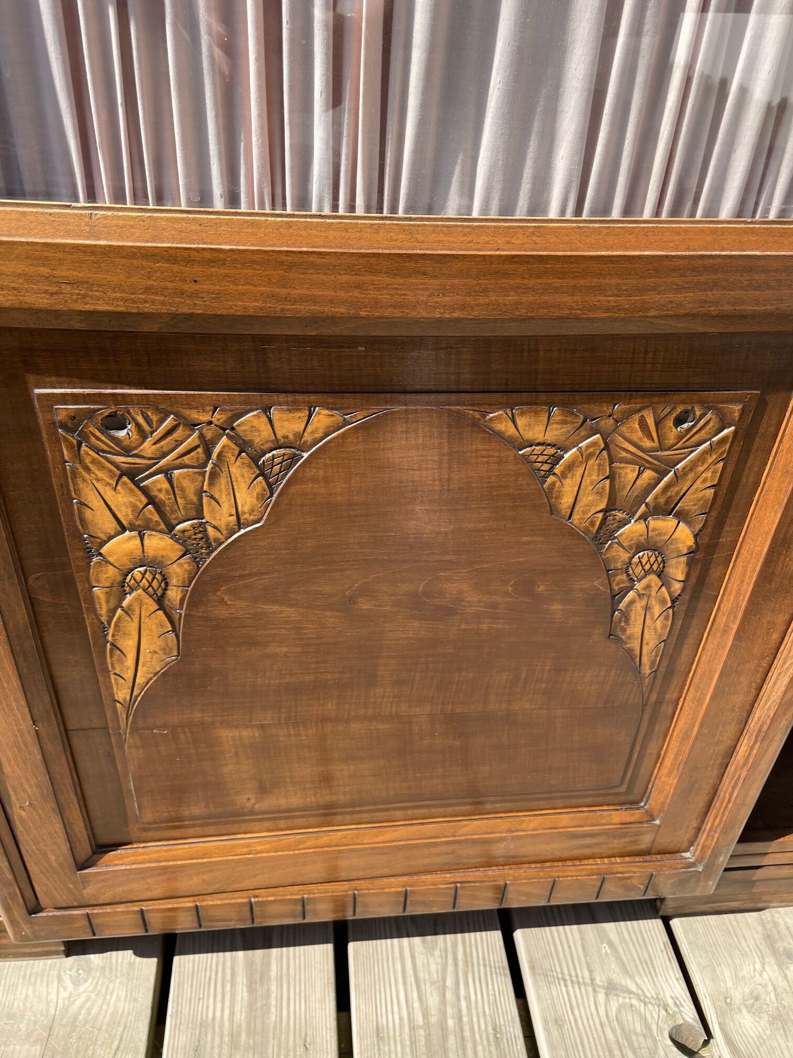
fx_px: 794
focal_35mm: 26
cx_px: 396
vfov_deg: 67.3
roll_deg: -4.2
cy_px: 529
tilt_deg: -34.3
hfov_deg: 53.1
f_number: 1.6
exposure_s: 1/940
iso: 32
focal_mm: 4.2
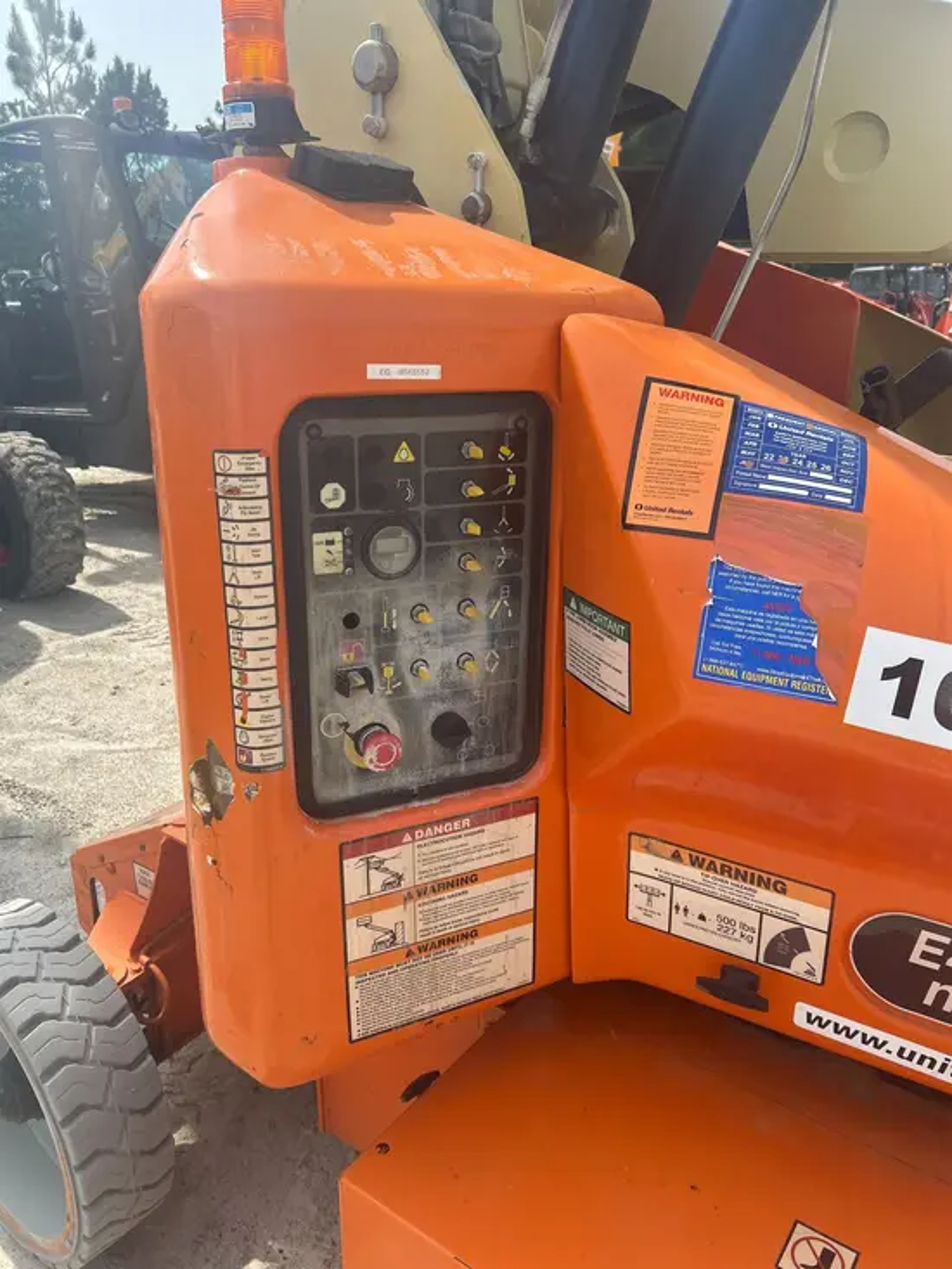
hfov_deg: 53.1
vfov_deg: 67.3
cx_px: 476
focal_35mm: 26
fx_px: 953
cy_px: 634
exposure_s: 1/1972
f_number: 1.5
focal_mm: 5.7
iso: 50
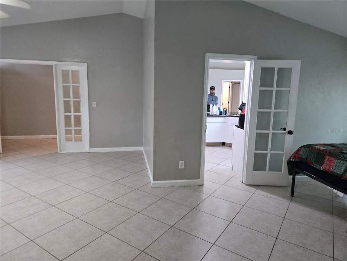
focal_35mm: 23
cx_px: 174
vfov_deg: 58.9
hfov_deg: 73.9
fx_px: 231
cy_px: 130
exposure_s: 1/120
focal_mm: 5.4
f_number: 1.8
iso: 640
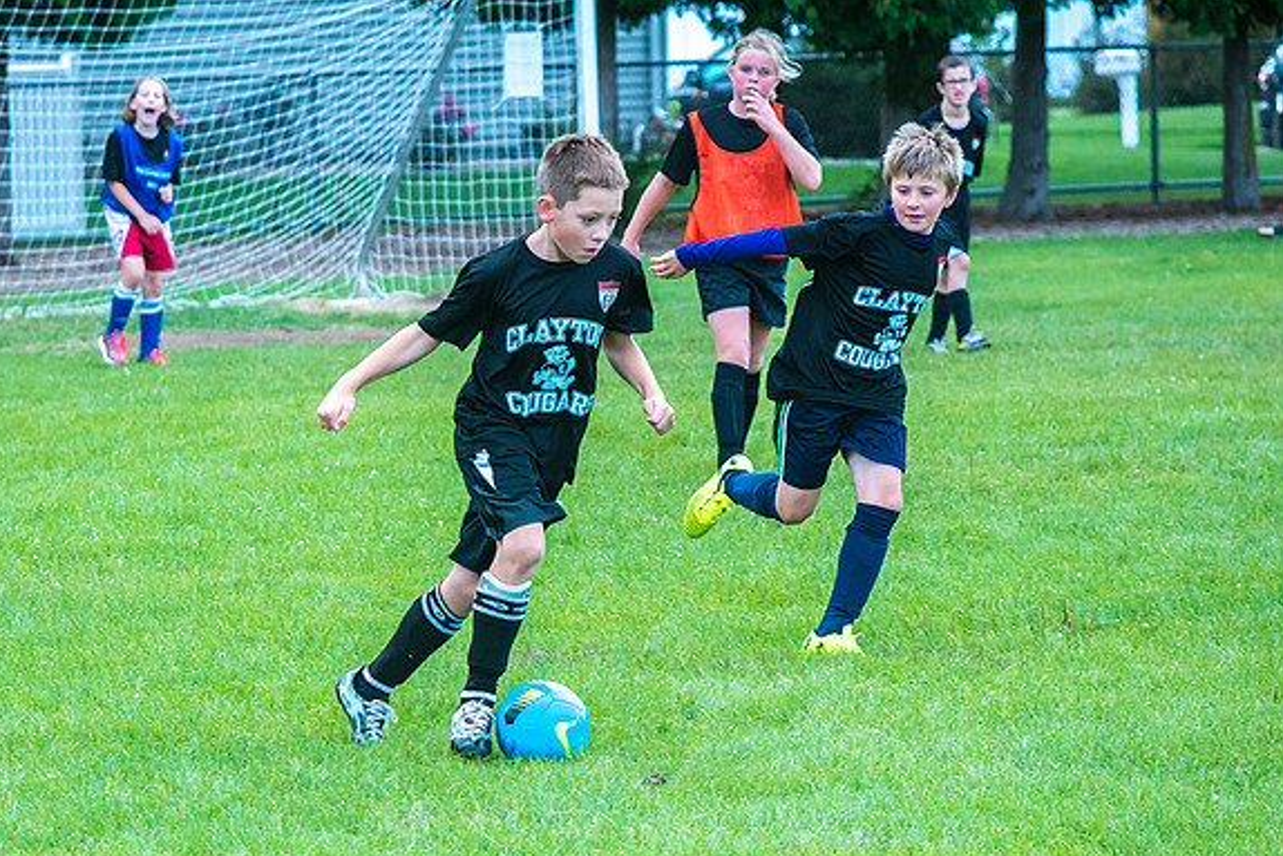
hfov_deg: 8.6
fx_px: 8555
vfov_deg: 5.7
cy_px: 536
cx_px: 459
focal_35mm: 240
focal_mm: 170
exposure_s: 1/1000
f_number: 7.1
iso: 2500
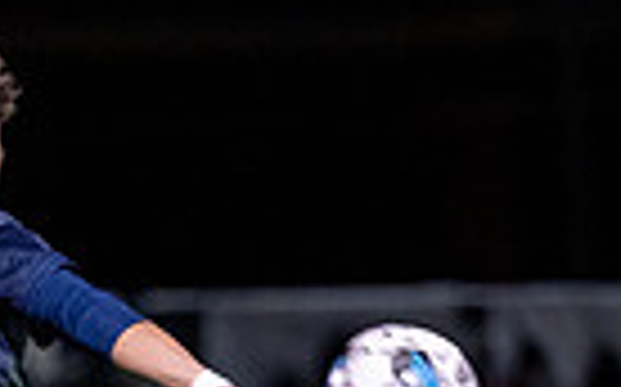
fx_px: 16606
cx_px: -35
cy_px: 1134
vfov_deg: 1.3
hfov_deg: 2.1
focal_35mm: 982
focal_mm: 153
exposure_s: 1/1000
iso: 2500
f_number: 2.8
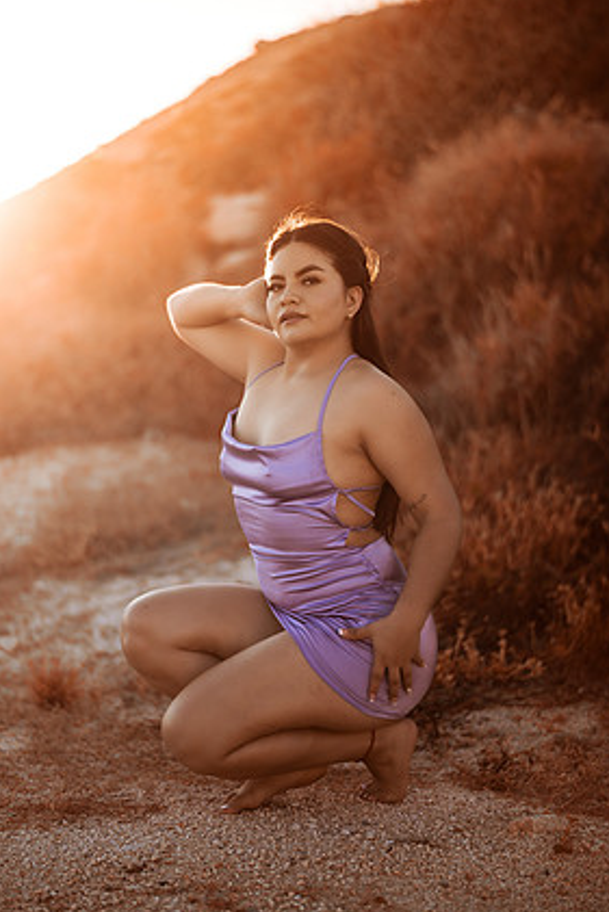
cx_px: 306
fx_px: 1572
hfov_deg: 21.9
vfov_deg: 32.4
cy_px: 444
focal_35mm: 62
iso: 80
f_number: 1.4
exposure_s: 1/3200
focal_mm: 58
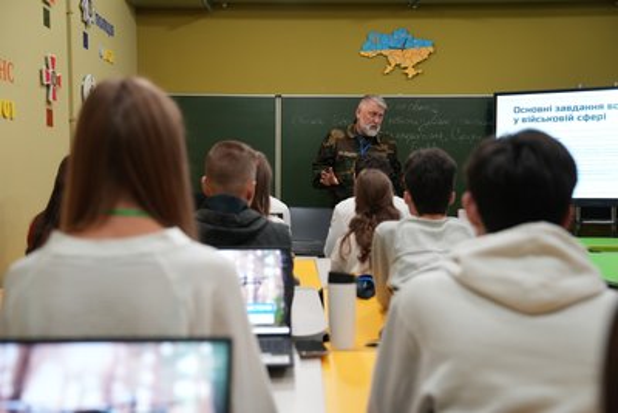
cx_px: 309
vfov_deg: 30.5
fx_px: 756
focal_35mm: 44
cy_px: 206
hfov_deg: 44.5
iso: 1250
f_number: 3.2
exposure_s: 1/160
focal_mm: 44
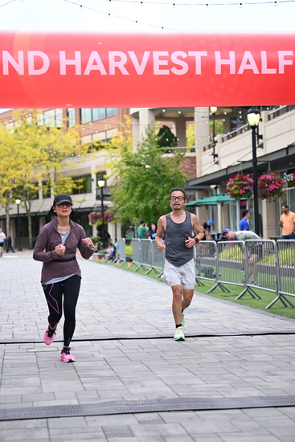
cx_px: 148
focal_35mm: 70
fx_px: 860
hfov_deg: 19.5
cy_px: 221
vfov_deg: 28.8
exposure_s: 1/2000
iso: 640
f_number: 2.8
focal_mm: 70
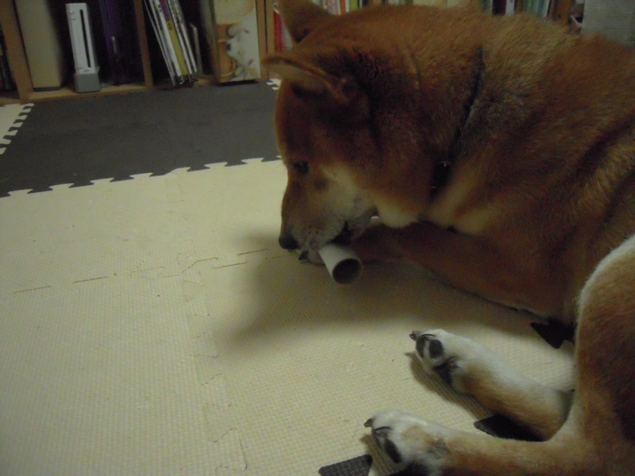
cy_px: 238
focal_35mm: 28
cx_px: 318
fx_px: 514
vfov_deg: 49.7
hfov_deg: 63.4
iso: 1600
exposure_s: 1/125
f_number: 2.7
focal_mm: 5
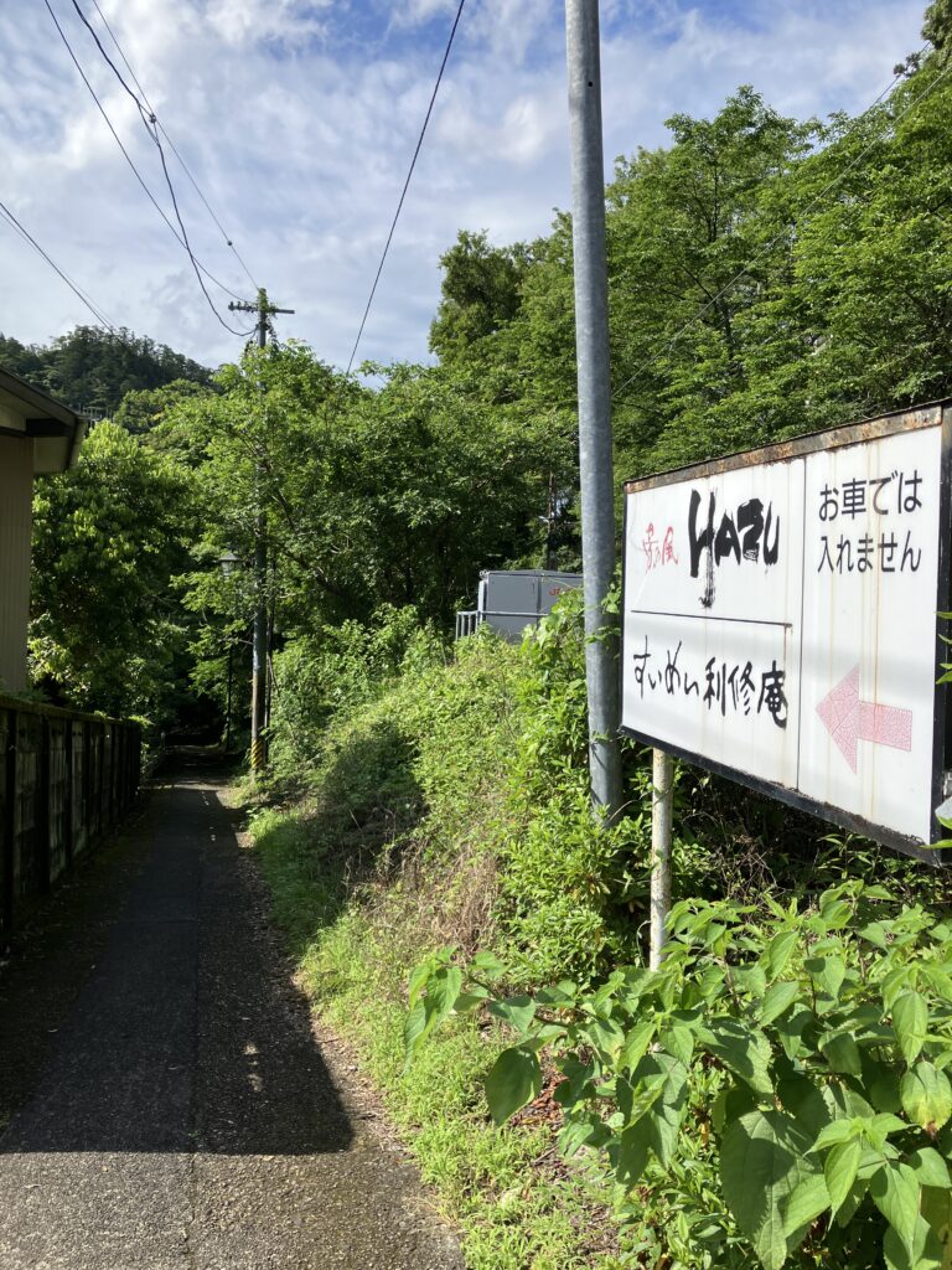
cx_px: 476
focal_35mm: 28
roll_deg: -2.4
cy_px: 635
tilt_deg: -1.5
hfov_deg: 49.7
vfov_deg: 63.4
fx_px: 1027
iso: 32
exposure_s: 1/2000
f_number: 1.8
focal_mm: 3.99
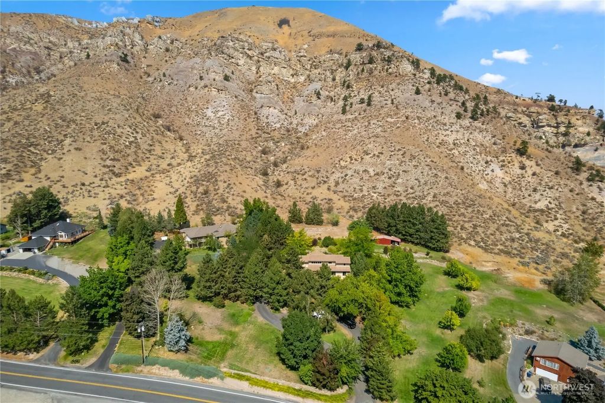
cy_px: 202
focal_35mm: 22
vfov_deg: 57.2
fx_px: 370
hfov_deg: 78.6
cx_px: 302
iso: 100
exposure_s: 1/8000
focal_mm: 8.38
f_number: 2.8
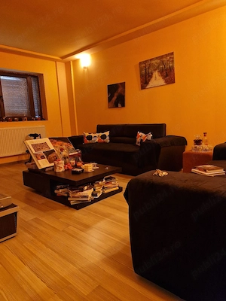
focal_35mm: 23
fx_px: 200
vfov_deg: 73.9
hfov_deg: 58.9
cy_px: 150
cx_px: 113
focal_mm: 5.54
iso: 800
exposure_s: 1/50
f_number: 1.8
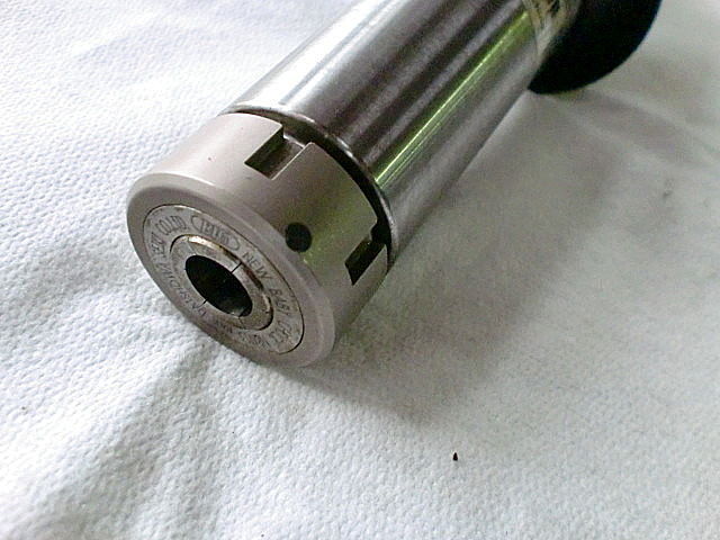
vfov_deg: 40.7
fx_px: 728
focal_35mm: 35
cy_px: 270
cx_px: 360
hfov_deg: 52.6
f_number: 3.1
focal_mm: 6.3
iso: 1250
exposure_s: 1/60
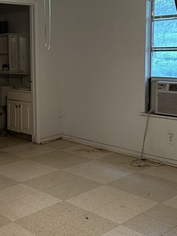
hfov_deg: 26.5
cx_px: 15
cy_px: 90
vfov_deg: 36.0
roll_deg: +1.0
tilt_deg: -5.8
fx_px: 362
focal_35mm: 53
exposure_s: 1/60
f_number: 1.78
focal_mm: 6.86
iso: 320
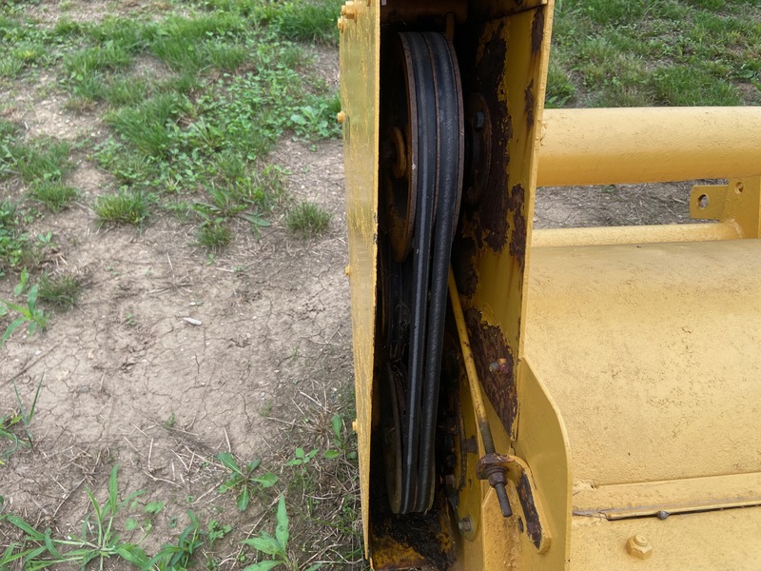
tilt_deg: -48.7
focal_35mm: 26
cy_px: 286
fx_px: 572
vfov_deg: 53.1
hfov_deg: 67.3
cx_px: 380
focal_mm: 4.25
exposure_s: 1/508
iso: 32
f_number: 1.8
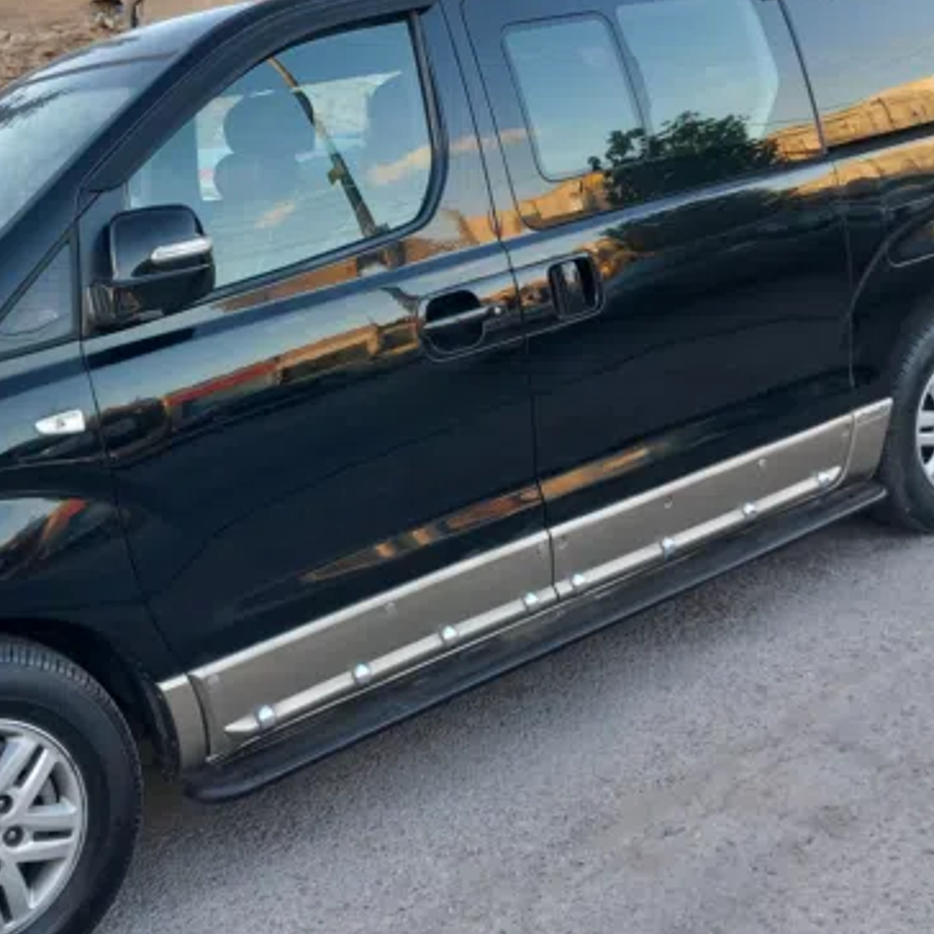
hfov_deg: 39.3
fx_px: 1282
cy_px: 354
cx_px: 275
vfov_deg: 39.8
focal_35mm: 42
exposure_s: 1/50
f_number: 1.8
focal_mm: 4
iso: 64
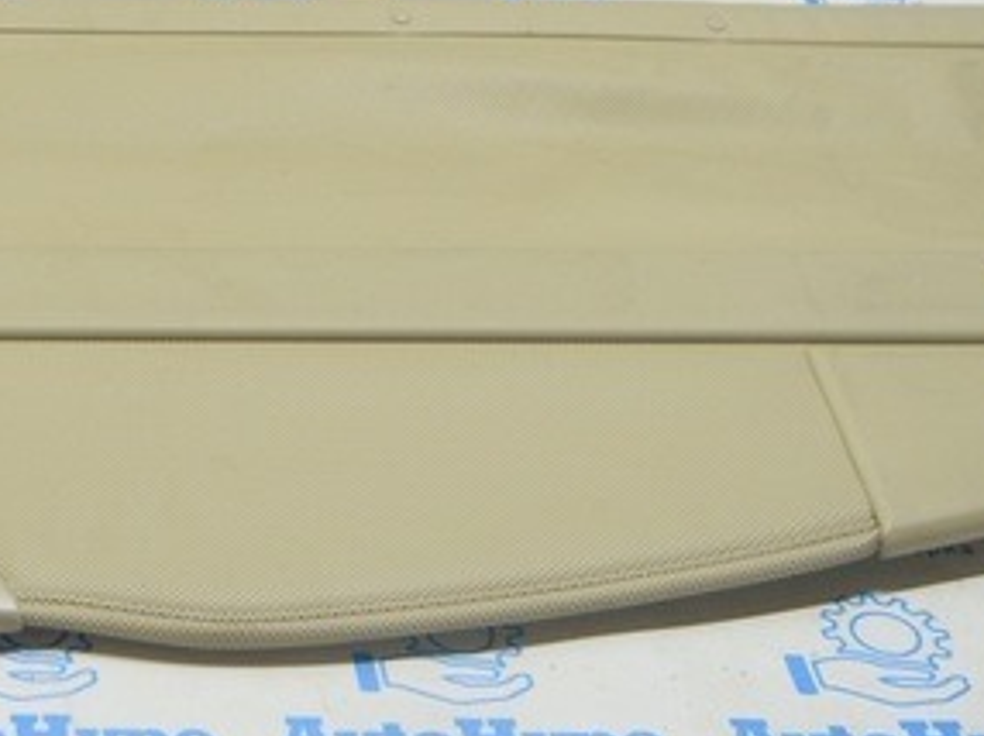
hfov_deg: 19.7
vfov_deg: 15.6
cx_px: -231
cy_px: 22
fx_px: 2641
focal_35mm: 93
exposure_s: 1/40
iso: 400
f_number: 3.5
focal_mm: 18
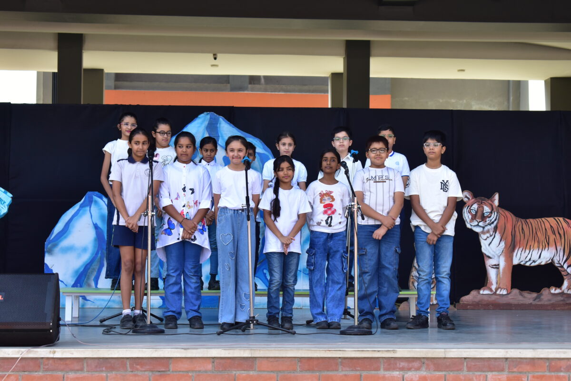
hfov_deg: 24.6
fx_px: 1308
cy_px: 190
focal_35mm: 82
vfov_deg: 16.6
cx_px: 286
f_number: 5.6
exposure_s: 1/160
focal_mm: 55
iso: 250
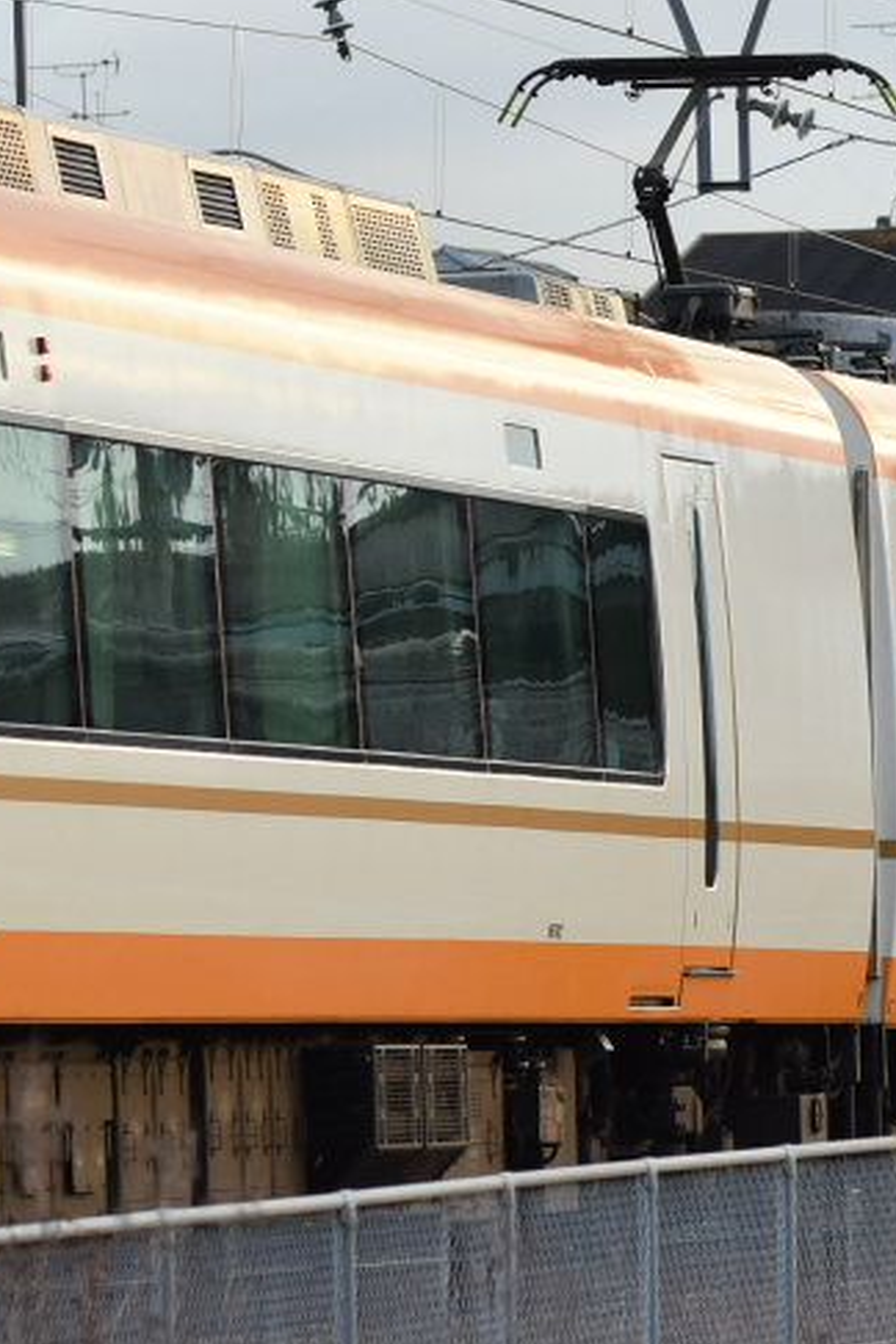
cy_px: 951
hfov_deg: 3.3
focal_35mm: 415
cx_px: 448
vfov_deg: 5.0
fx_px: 15504
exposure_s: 1/1000
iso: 720
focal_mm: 105
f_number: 4
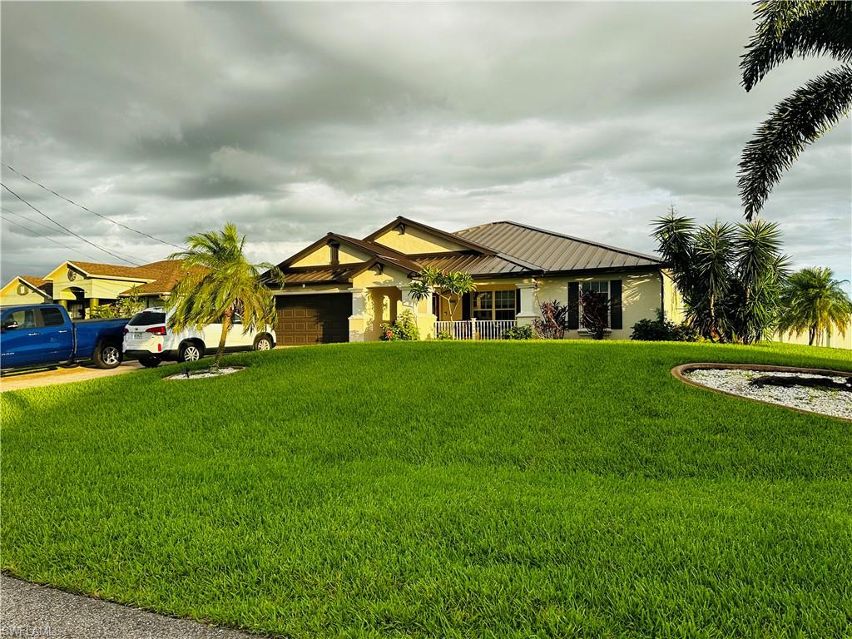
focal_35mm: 24
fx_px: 591
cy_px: 320
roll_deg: +0.2
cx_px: 426
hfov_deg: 71.6
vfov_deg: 56.8
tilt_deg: +0.8
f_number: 1.78
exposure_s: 1/1613
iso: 80
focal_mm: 6.86
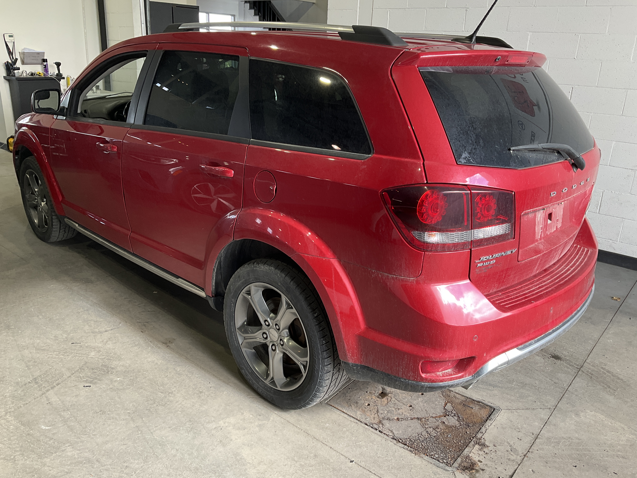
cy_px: 239
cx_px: 318
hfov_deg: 61.7
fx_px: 534
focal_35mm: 29
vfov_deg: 48.2
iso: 40
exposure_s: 1/122
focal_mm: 3
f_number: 1.8
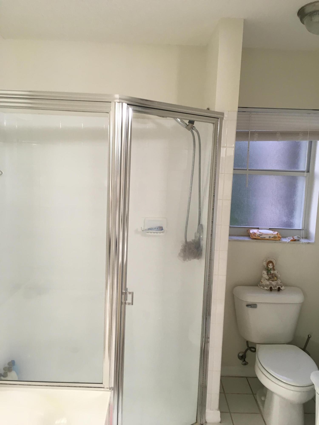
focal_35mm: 29
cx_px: 160
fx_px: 356
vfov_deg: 61.7
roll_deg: +0.1
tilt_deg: -5.4
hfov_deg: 48.2
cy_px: 212
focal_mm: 4.15
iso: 50
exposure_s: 1/30
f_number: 2.2
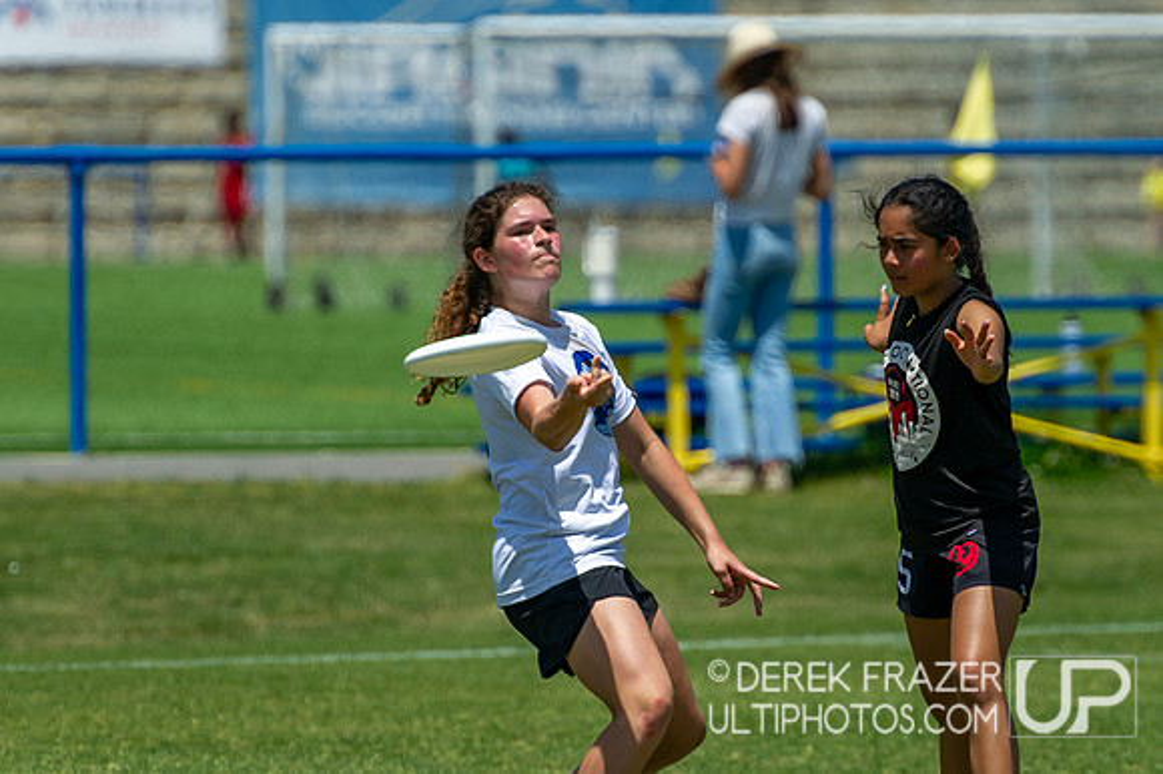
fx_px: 19878
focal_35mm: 616
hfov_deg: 3.4
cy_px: 344
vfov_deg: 2.2
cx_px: 592
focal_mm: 280
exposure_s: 1/3200
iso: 280
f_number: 4
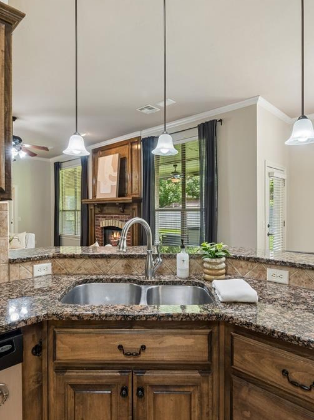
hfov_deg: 58.6
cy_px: 209
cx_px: 145
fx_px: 279
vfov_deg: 73.7
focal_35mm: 23
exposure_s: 1/15
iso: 200
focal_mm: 10.5
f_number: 8
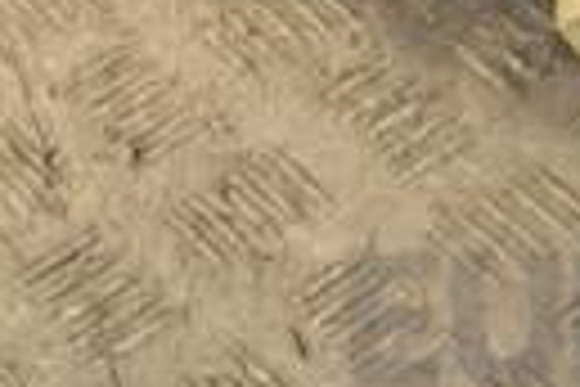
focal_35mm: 209
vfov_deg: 6.4
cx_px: 265
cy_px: -279
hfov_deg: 9.8
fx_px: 3367
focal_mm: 30
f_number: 6.3
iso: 800
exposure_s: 1/200
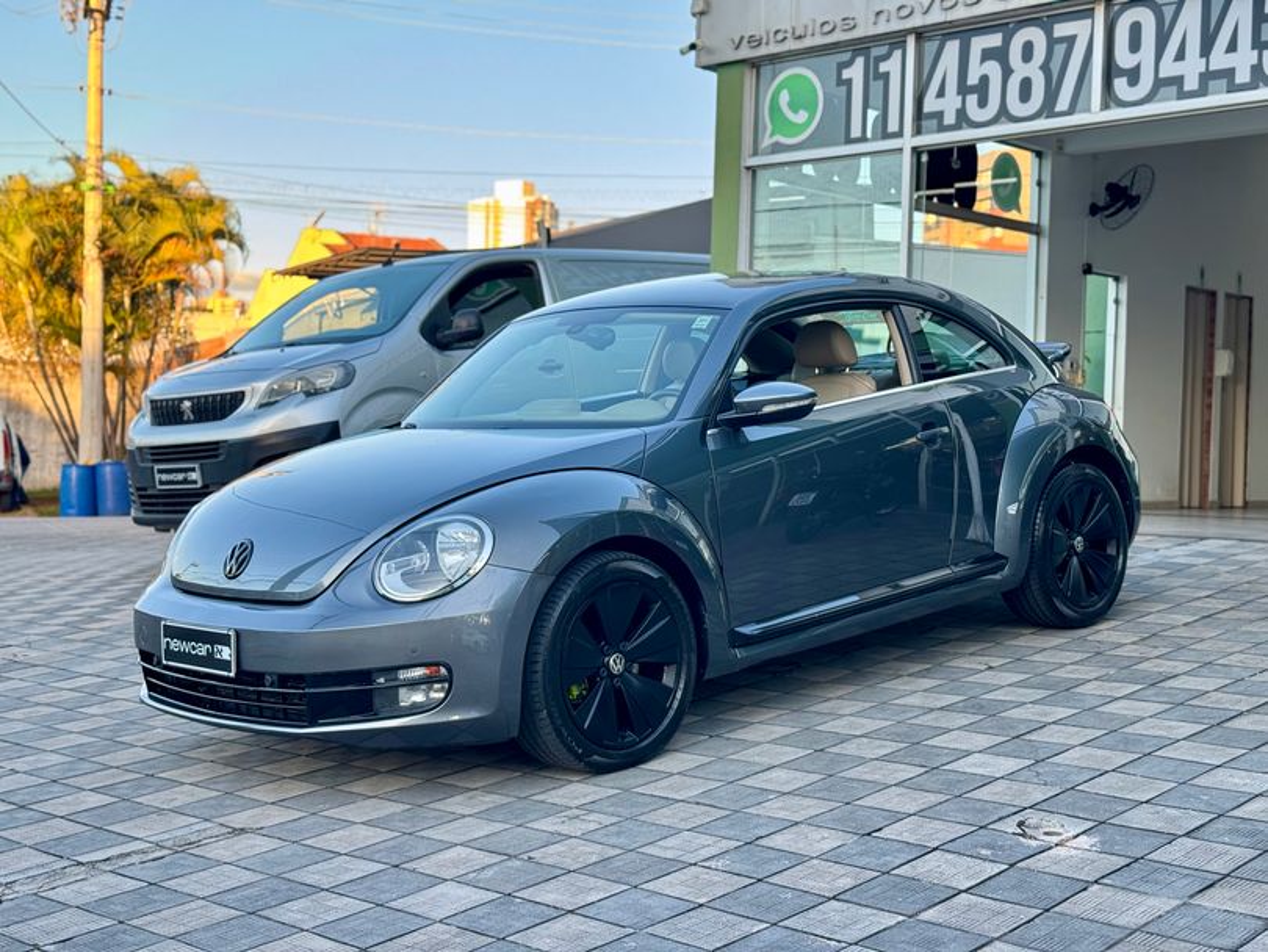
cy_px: 476
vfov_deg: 30.3
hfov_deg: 39.6
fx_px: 1759
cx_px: 634
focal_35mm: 48
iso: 50
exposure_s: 1/121
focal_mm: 6.76
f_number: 1.78
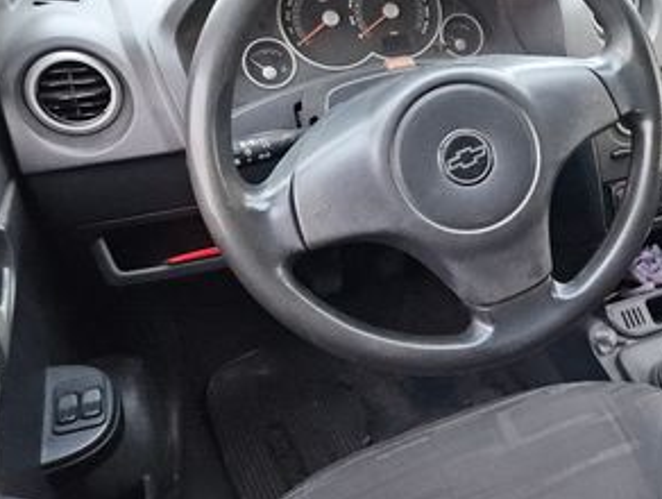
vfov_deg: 38.7
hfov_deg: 47.6
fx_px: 709
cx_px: 519
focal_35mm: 37
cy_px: 215
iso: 1250
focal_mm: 5.4
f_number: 1.8
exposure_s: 1/24
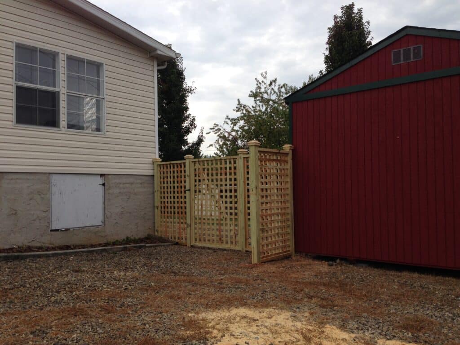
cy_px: 172
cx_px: 230
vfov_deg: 42.9
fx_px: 439
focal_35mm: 33
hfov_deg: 55.4
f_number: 2.4
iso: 50
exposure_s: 1/695
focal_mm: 4.12
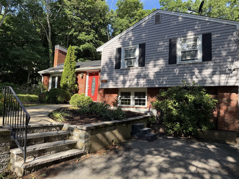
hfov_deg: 71.6
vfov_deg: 56.8
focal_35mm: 24
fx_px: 166
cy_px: 90
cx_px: 120
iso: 100
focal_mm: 6.76
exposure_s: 1/1060
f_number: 1.78
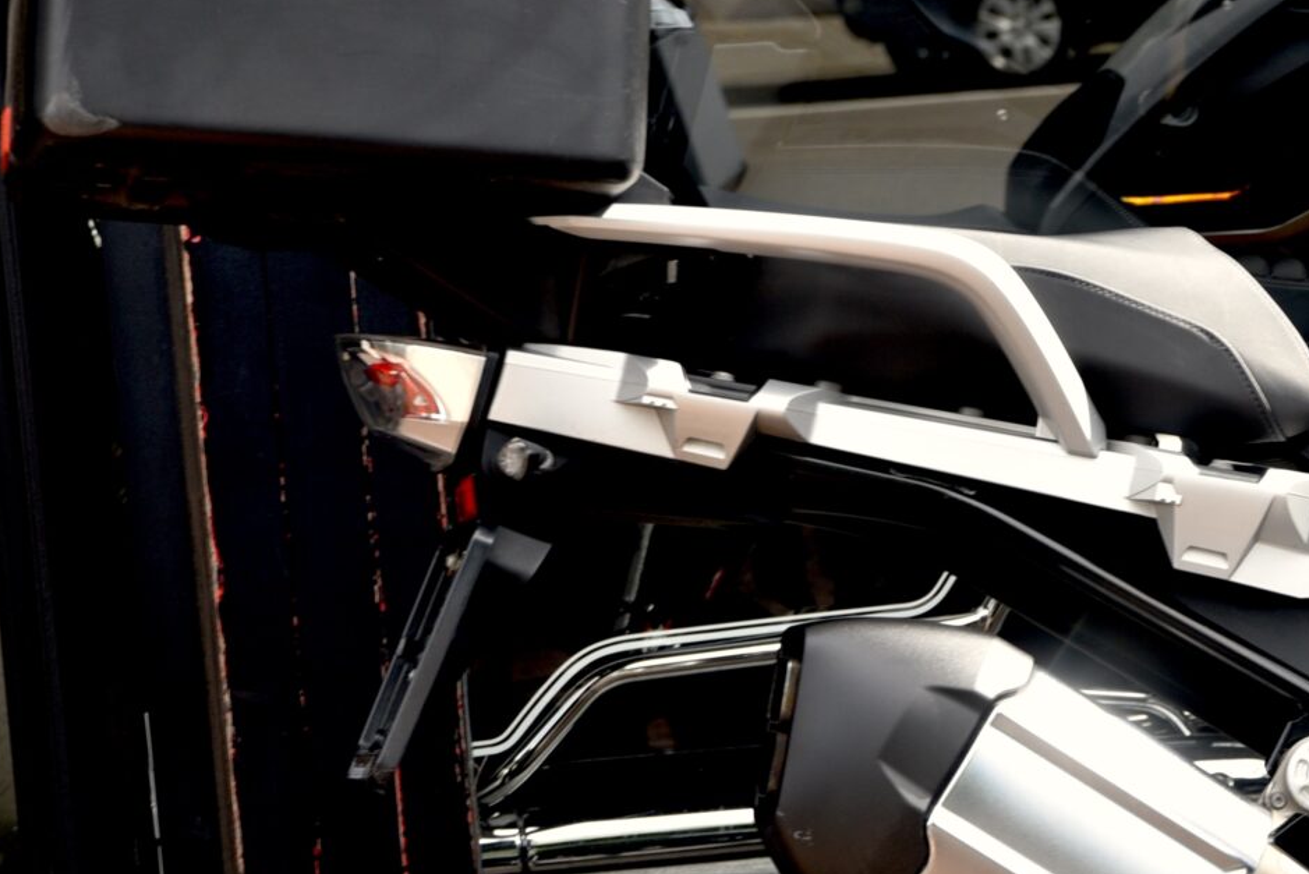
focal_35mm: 150
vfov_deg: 9.1
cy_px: 624
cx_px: 1740
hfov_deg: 13.2
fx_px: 5456
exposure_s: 1/125
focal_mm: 55
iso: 200
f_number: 5.6
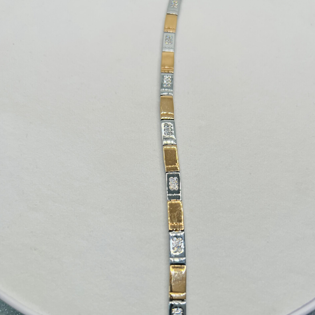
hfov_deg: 52.5
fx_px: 319
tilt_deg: -68.3
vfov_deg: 52.3
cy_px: 183
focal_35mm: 31
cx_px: 158
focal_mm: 5.7
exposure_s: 1/1698
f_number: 1.5
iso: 50
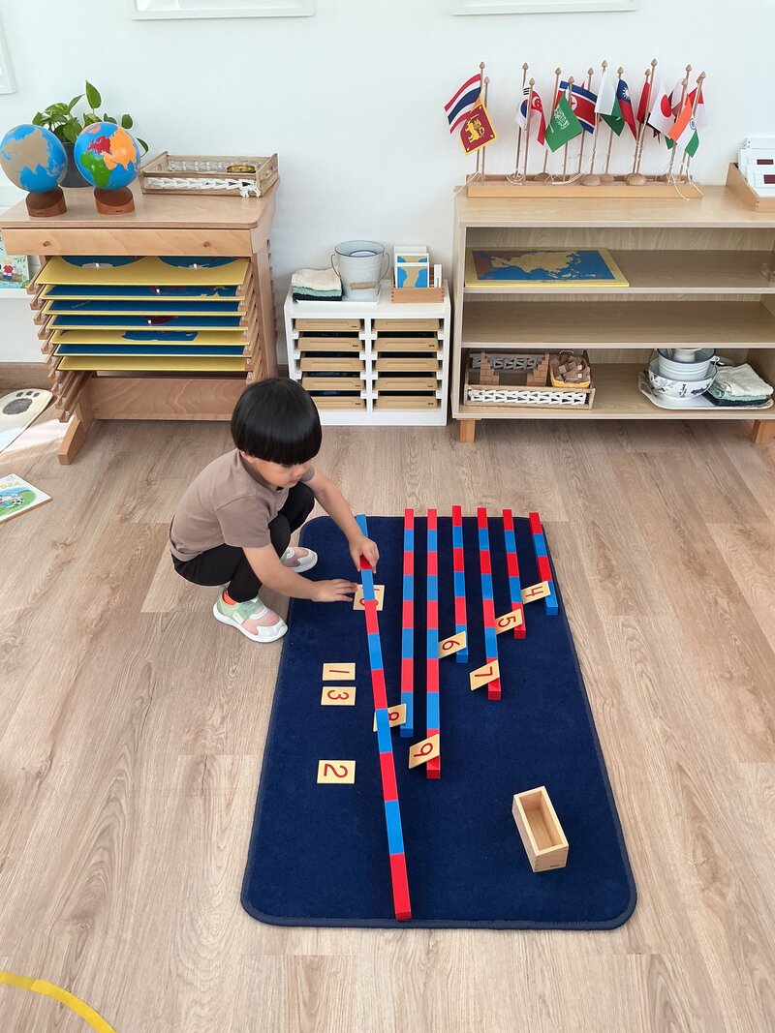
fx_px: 866
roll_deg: +1.1
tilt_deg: -33.2
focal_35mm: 29
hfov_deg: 48.2
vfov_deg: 61.7
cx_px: 388
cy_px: 516
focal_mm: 3
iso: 50
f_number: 1.8
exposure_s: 1/60
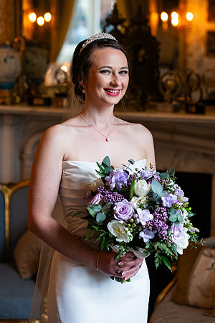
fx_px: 824
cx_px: 108
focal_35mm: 92
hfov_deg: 14.9
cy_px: 162
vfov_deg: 22.1
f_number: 3.5
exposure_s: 1/160
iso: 400
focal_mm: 92
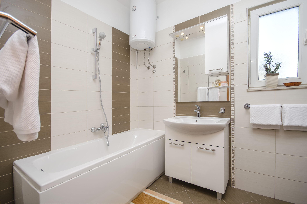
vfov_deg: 77.1
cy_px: 102
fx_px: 128
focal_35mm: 15
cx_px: 154
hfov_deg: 100.5
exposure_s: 1/50
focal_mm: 10
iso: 100
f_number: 7.1
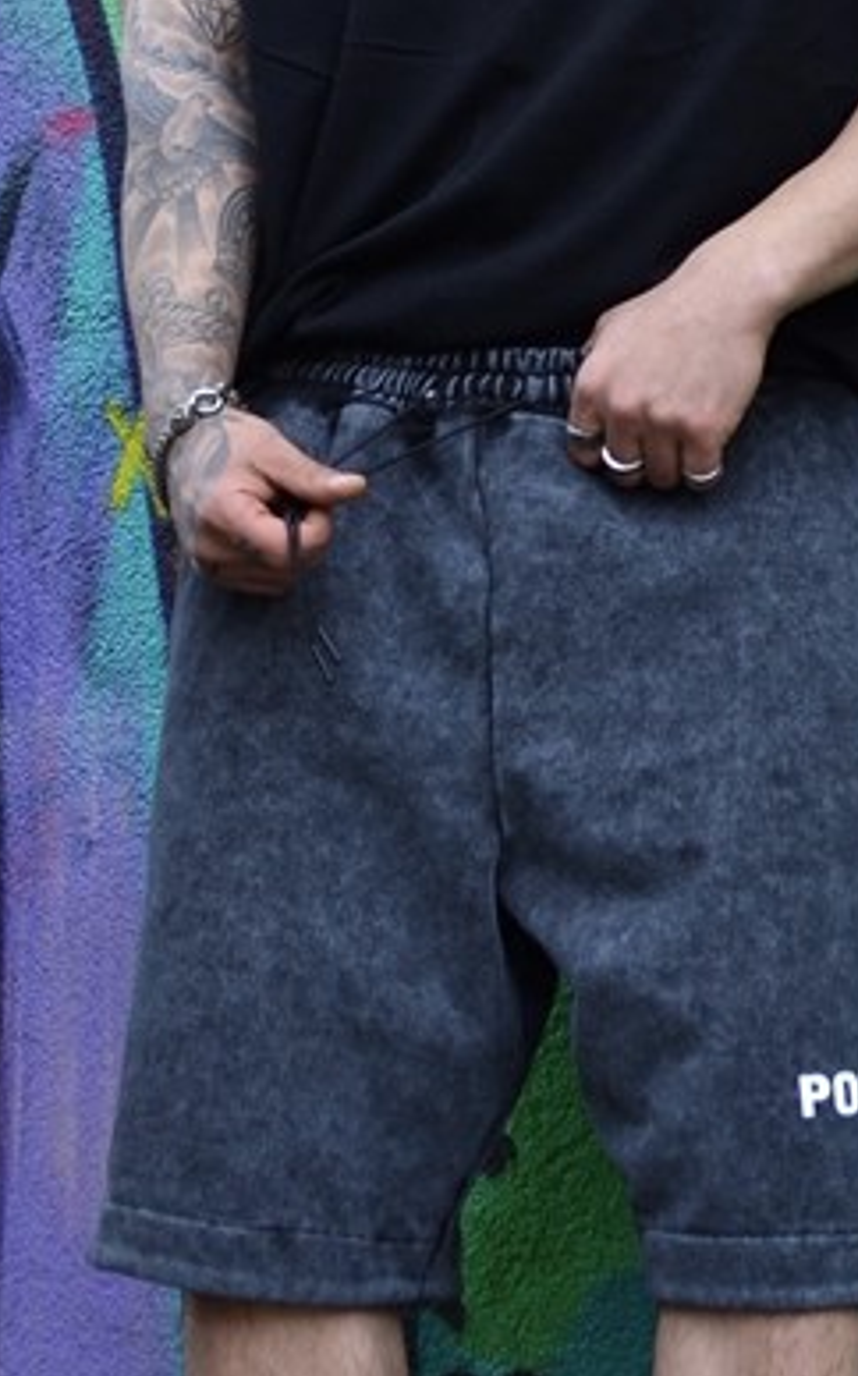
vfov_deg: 31.2
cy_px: 973
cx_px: 489
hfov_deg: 20.0
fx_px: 2435
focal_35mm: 65
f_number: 5.6
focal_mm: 22
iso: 100
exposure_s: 1/60
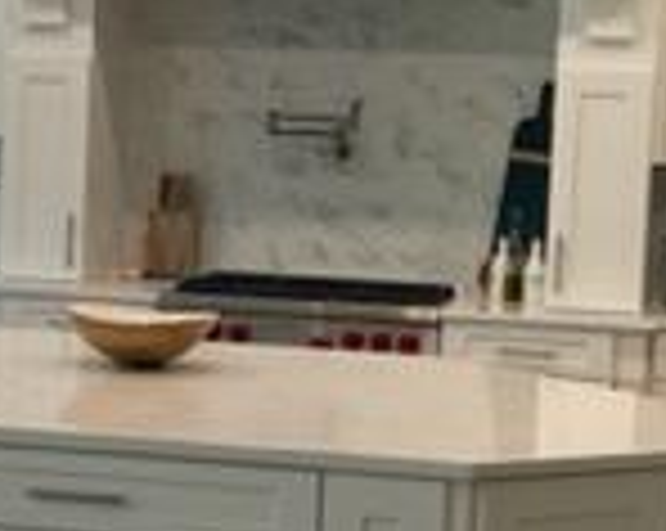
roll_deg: -1.3
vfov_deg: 14.0
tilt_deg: -4.3
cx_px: 184
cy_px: 338
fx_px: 2165
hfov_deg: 17.4
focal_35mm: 110
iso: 64
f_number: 1.6
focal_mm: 4.2
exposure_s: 1/60
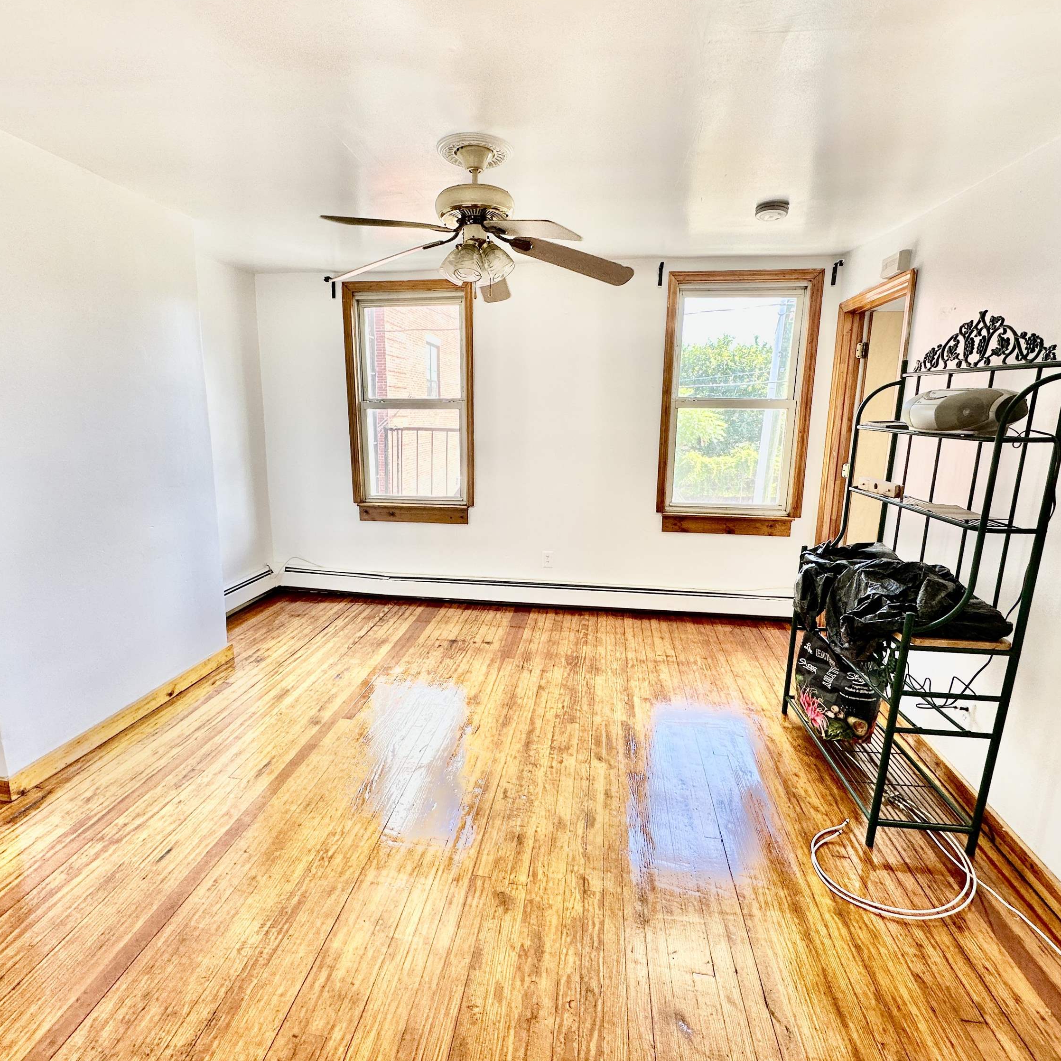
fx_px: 590
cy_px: 525
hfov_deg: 83.9
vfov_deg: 84.0
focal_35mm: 17
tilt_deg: -11.0
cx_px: 515
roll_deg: -0.6
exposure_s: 1/99
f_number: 2.2
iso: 64
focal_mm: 2.22
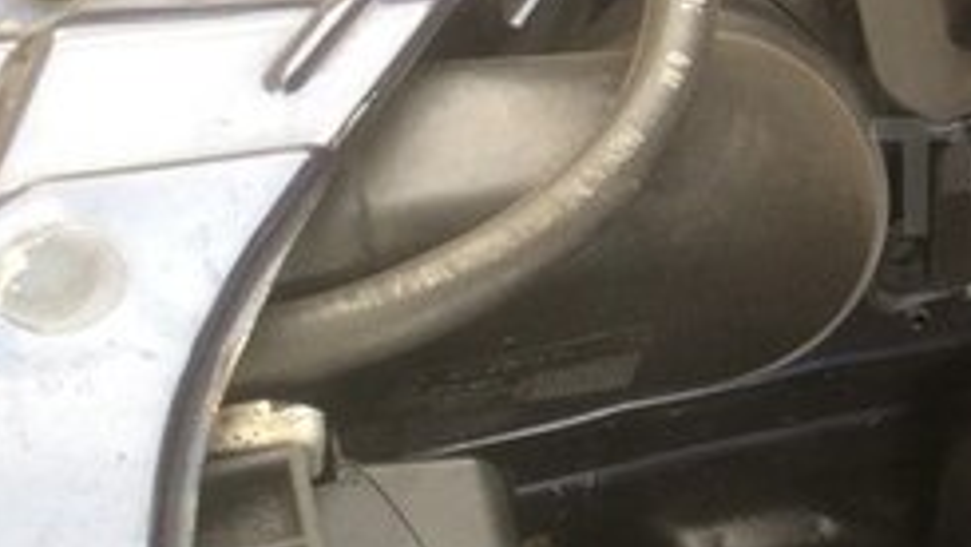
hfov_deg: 22.3
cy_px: 176
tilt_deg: -52.9
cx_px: 1276
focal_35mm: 85
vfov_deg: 14.2
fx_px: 2189
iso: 50
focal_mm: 4.15
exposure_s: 1/50
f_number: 2.2
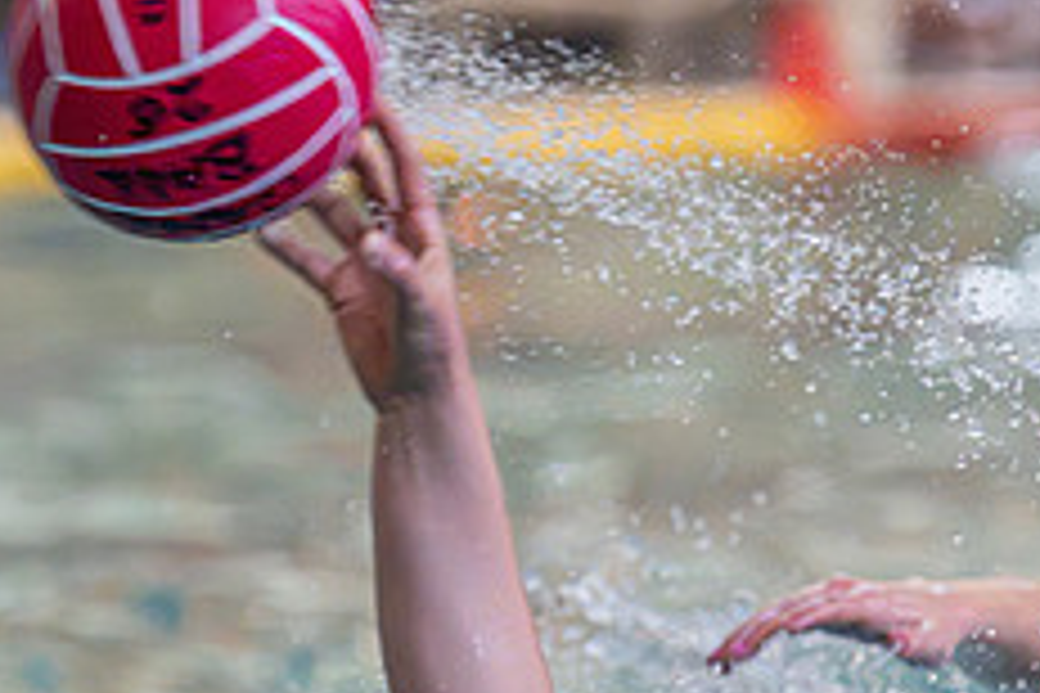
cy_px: 686
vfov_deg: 2.3
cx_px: 968
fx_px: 17419
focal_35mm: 603
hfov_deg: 3.4
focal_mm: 240
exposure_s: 1/1000
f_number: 4
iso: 16000
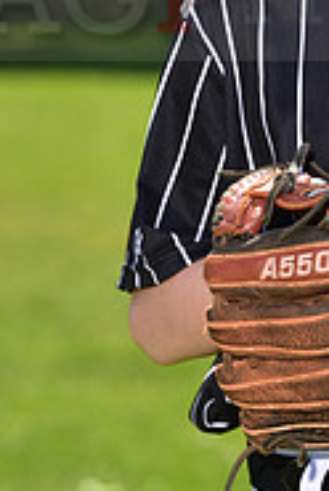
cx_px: 436
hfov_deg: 3.3
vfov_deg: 4.9
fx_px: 5777
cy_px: -24
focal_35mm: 423
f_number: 6.3
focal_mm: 135
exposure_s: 1/250
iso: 100
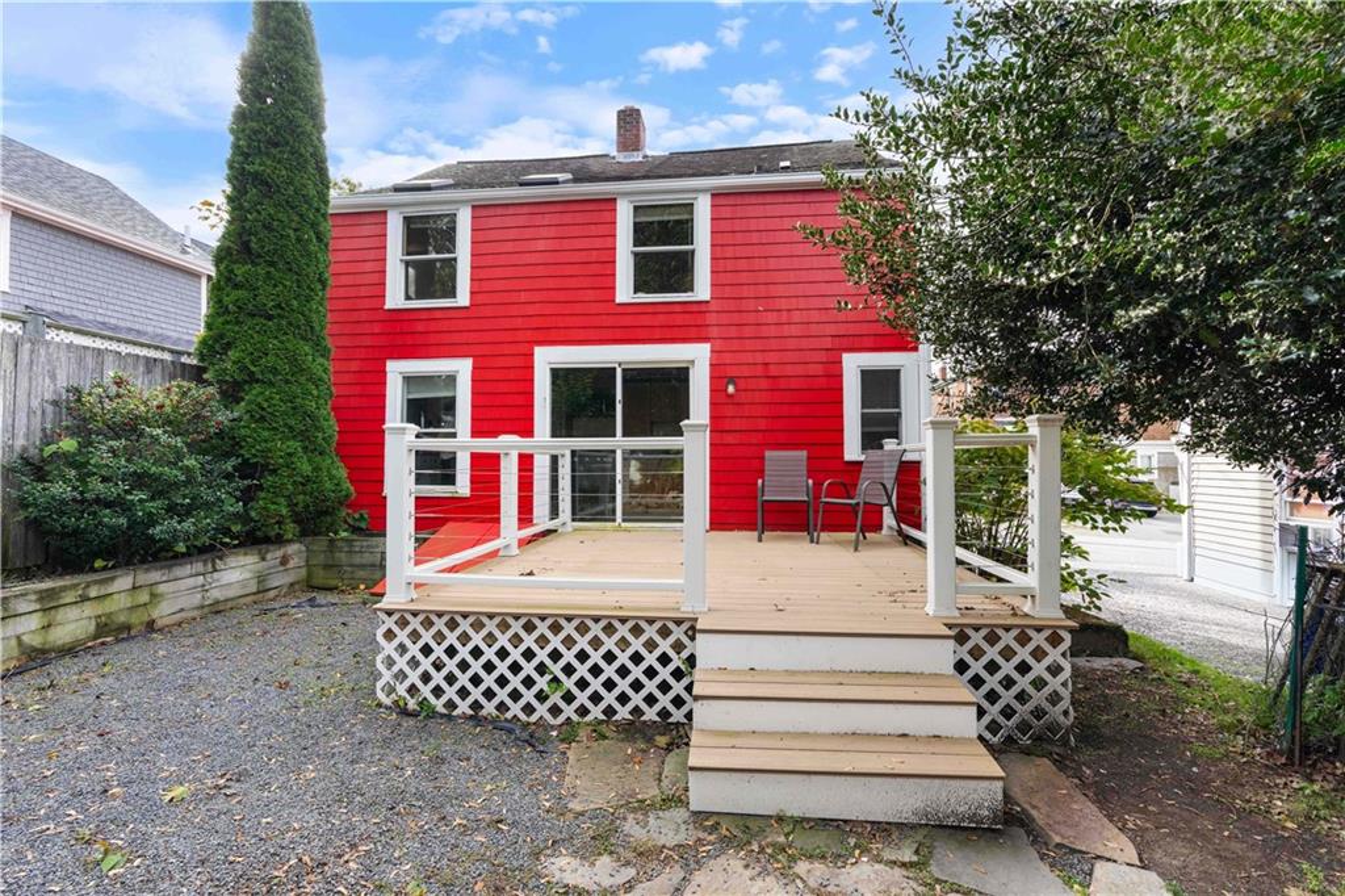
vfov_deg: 73.7
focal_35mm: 16
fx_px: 598
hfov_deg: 96.8
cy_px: 448
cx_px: 672
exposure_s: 1/125
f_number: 8
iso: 800
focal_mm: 16
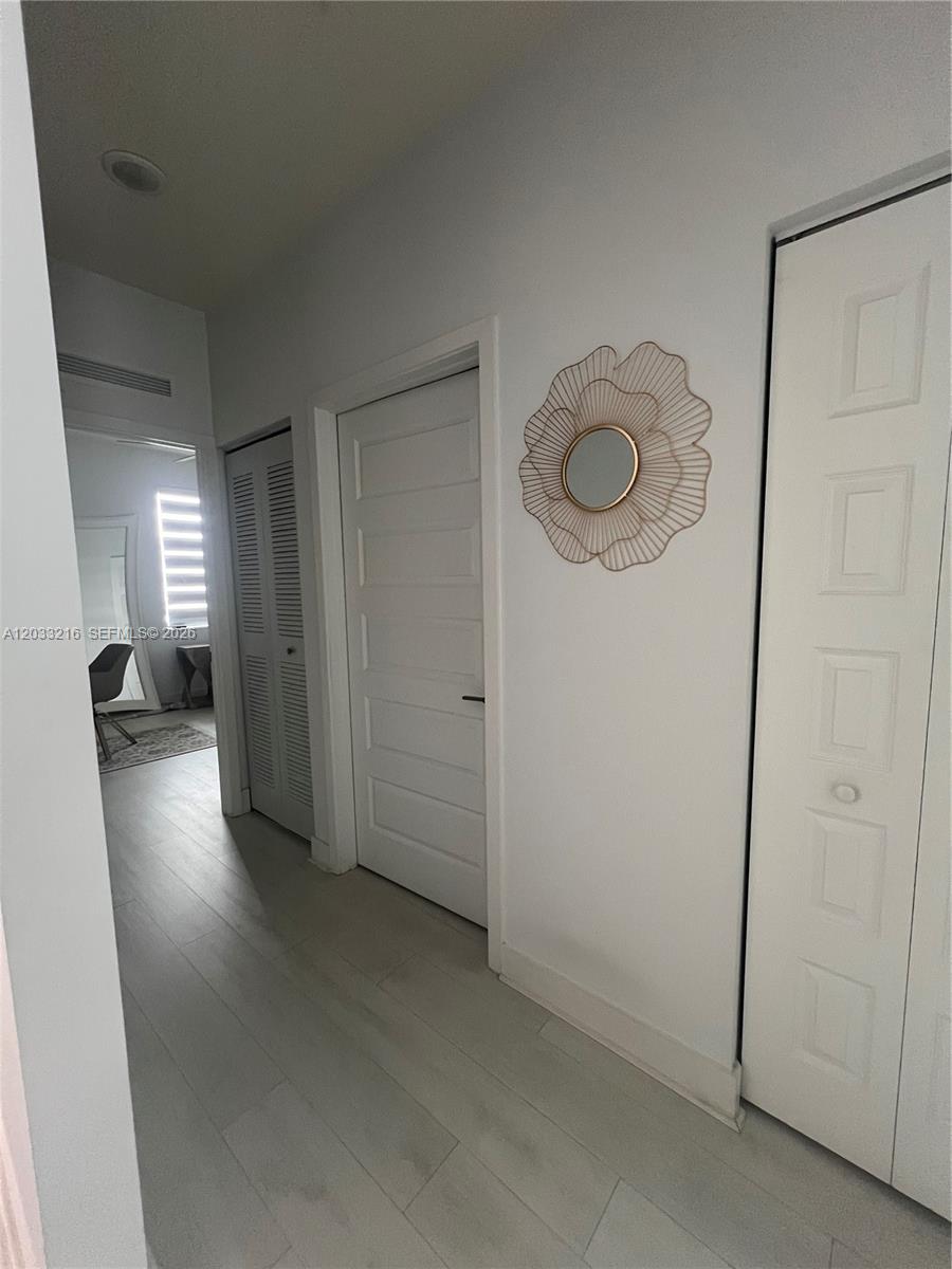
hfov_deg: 89.9
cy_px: 634
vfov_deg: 106.2
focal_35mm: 13
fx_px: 477
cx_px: 476
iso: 400
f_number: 1.8
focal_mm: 1.57
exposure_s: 1/60
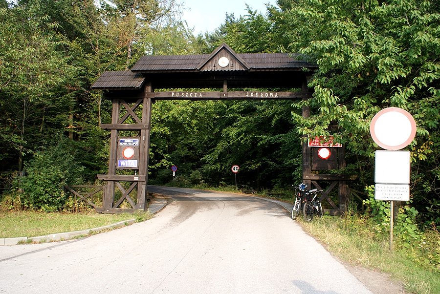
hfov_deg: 61.9
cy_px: 147
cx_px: 220
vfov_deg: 43.7
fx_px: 367
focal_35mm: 30
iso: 100
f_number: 8
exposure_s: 1/60
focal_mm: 20
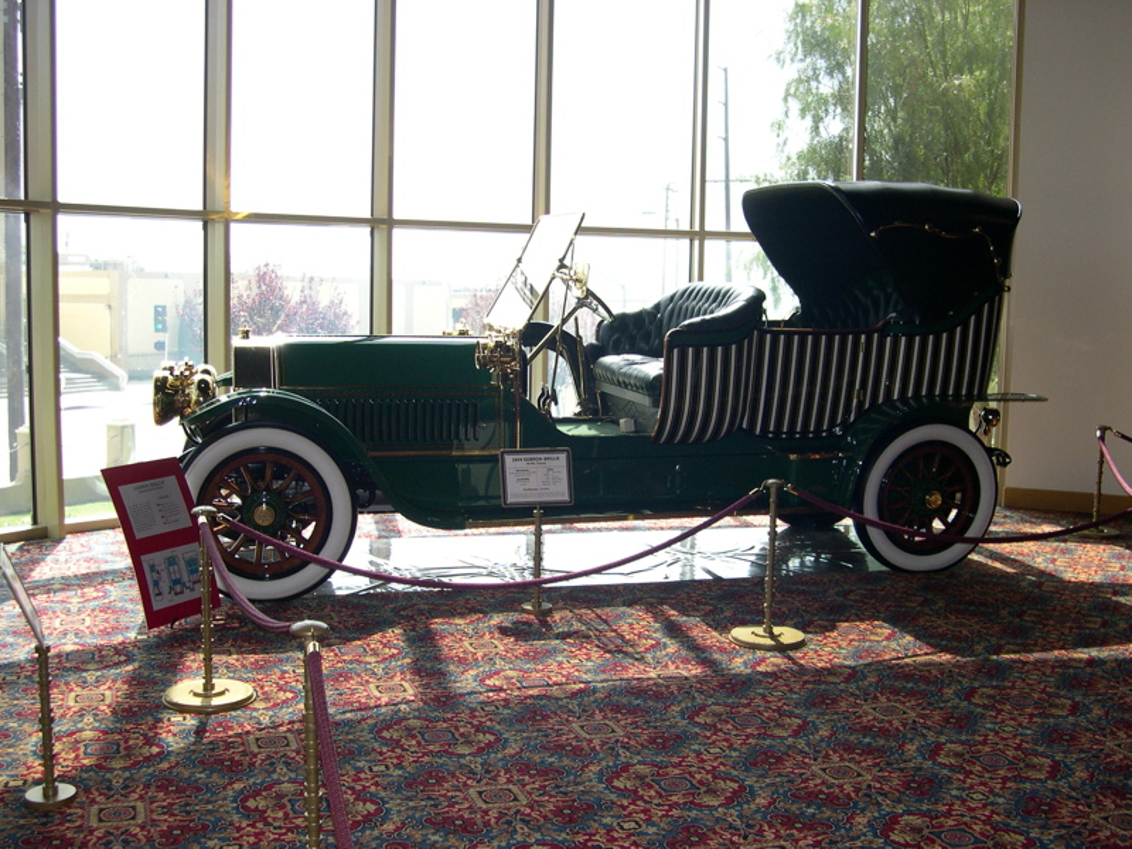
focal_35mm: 38
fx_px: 1243
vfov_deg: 37.7
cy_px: 424
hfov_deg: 49.0
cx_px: 566
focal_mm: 8
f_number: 2.8
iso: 141
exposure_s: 1/353
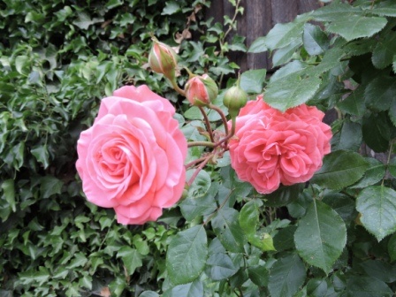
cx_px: 198
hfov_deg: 52.6
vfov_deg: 40.7
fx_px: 400
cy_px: 148
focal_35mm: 35
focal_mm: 6.3
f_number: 3.8
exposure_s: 1/125
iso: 100
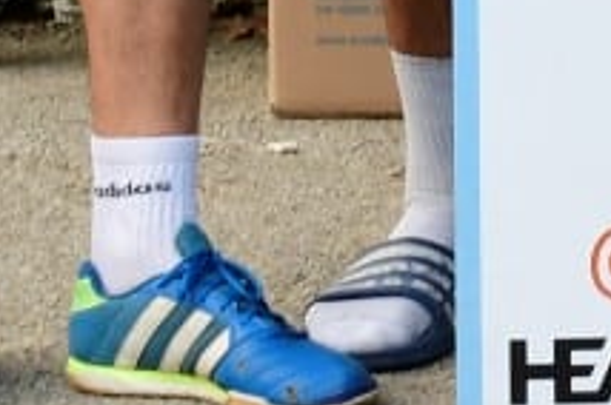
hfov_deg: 5.6
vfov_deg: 3.8
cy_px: -827
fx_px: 5979
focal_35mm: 353
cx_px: 1468
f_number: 6.3
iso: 400
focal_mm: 31
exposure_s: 1/60
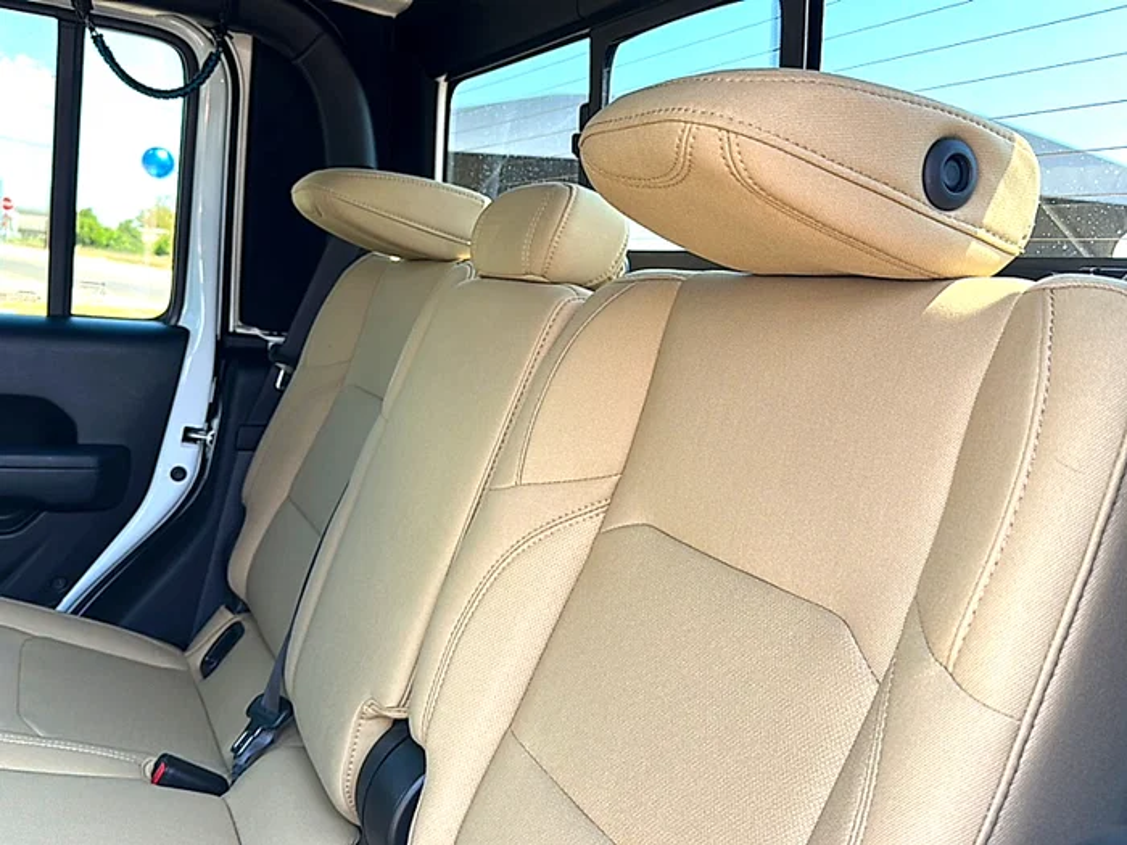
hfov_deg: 69.4
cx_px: 564
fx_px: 814
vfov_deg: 54.9
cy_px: 422
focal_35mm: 25
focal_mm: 6.86
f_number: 1.78
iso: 80
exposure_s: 1/211
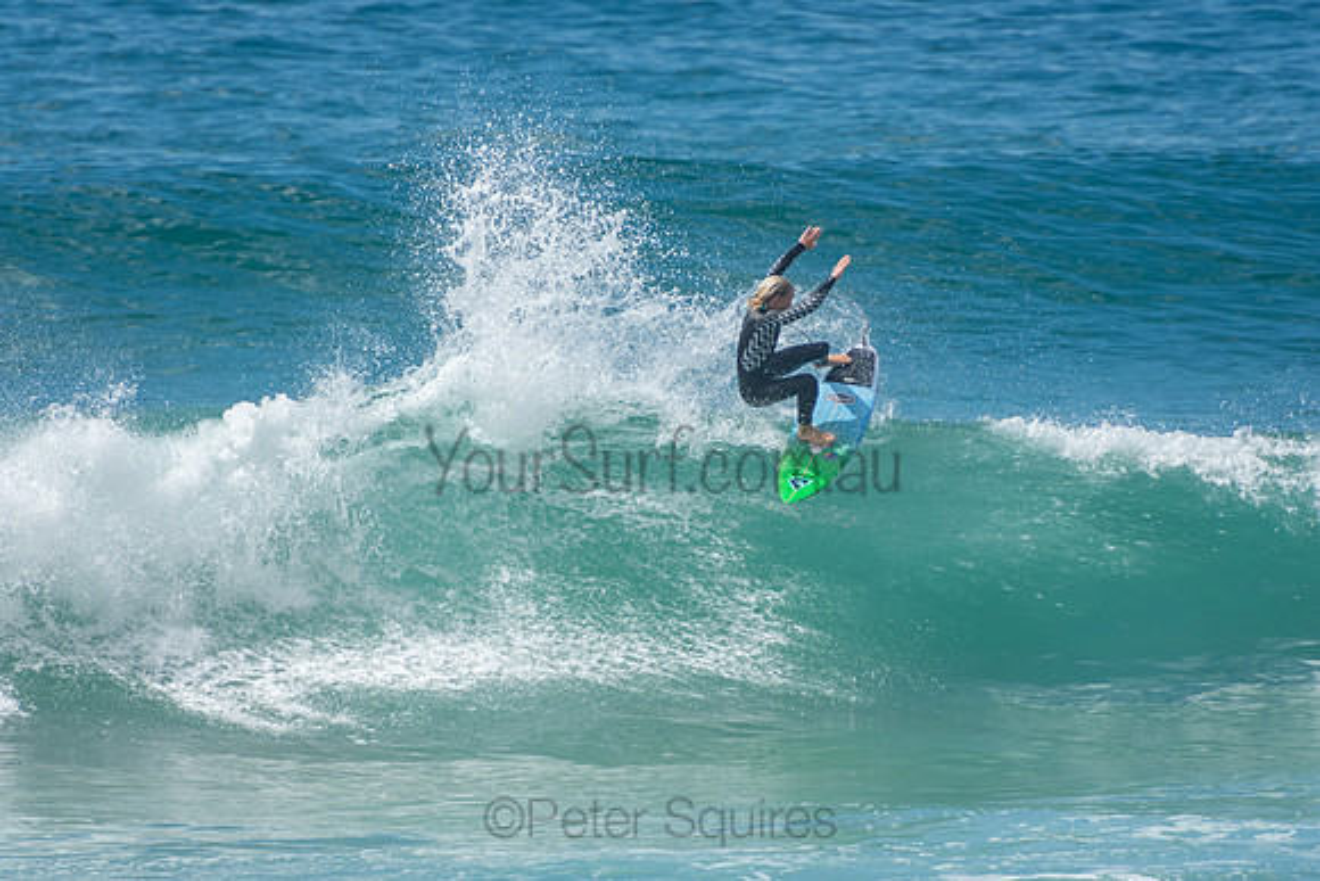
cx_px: 660
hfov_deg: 3.4
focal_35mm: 600
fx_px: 22004
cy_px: 440
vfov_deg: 2.3
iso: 180
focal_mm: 400
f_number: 5.6
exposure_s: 1/1250
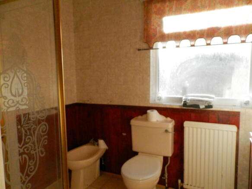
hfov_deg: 69.4
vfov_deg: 54.9
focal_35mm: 25
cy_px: 94
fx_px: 182
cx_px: 126
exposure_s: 1/1250
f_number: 3.1
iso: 640
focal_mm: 4.5
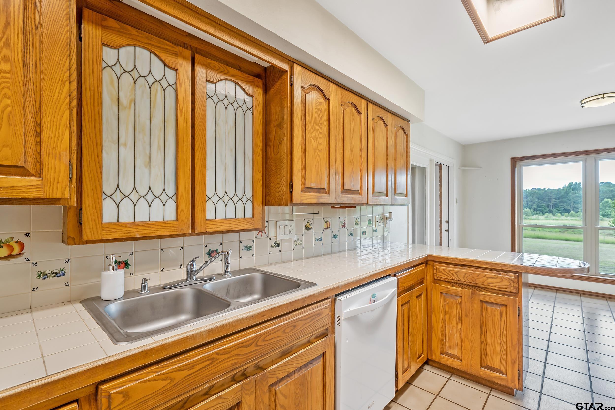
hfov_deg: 93.3
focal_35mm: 17
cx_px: 308
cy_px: 205
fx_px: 290
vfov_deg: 70.4
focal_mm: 17
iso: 800
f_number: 8
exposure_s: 1/15
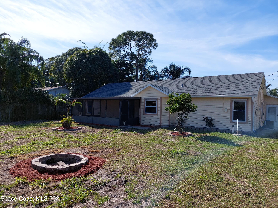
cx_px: 139
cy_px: 104
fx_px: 193
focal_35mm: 24
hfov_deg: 71.6
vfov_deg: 56.8
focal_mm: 5.23
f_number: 1.8
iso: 40
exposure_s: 1/1823
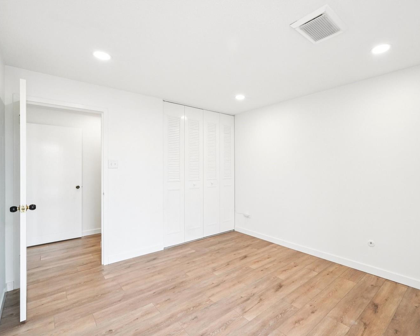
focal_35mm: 17
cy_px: 168
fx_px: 211
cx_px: 241
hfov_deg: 89.0
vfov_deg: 77.0
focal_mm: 10
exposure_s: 1/50
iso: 800
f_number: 8
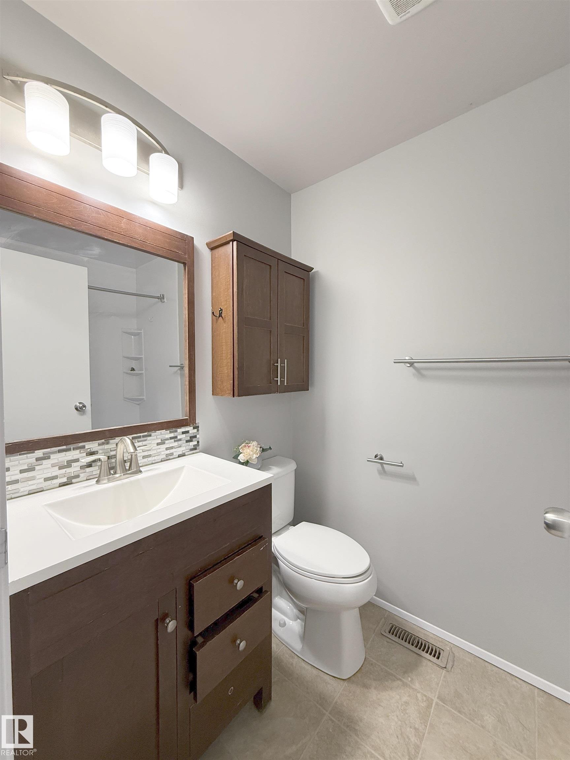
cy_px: 380
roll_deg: +0.4
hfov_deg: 85.7
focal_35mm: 14
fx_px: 307
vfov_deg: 102.1
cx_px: 285
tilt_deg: -1.6
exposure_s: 1/60
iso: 200
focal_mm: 2.22
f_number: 2.2
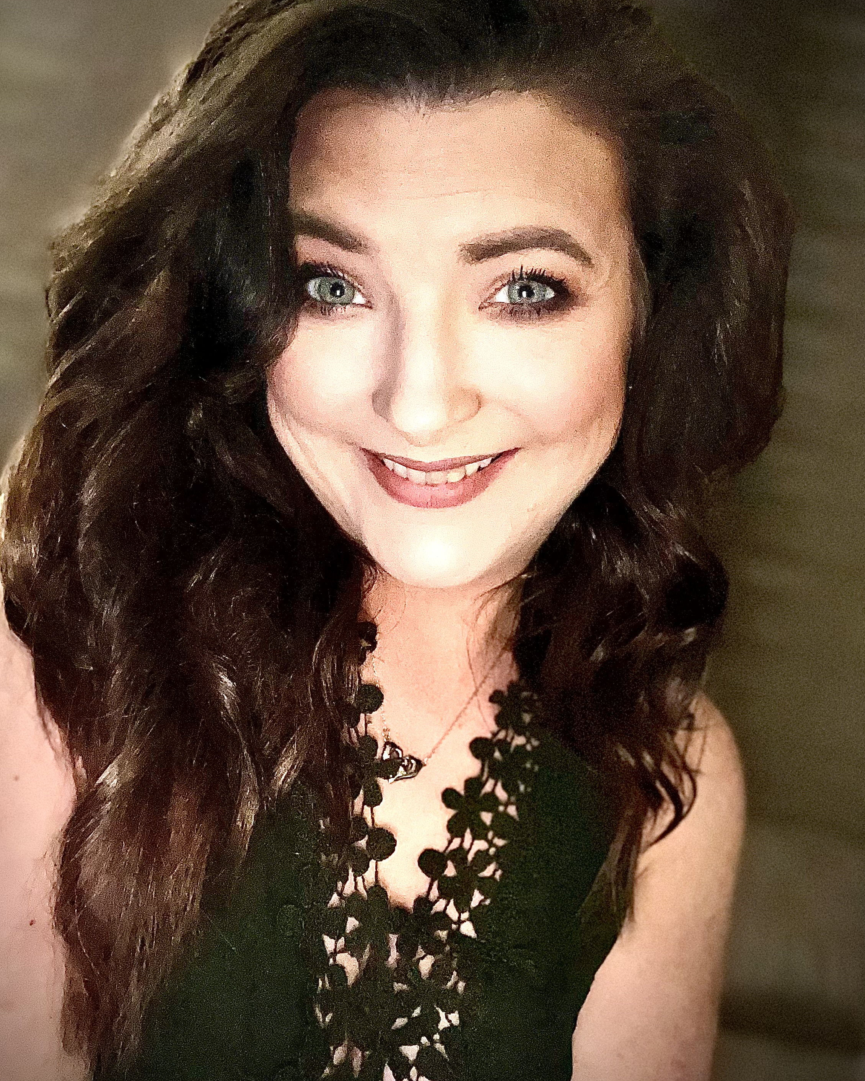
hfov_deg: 45.8
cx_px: 437
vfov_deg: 55.6
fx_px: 1024
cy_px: 506
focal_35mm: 32
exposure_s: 1/16
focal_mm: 2.71
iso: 640
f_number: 2.2
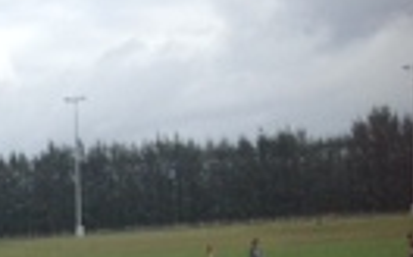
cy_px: 489
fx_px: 2023
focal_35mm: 180
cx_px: -551
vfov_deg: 7.0
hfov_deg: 10.2
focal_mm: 4.28
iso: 50
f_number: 2.4
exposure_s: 1/778
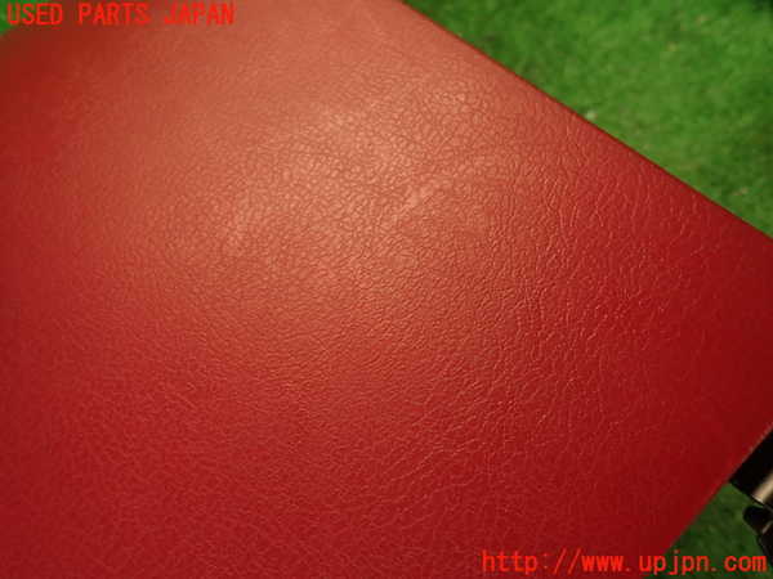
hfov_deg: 69.4
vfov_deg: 54.9
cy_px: 290
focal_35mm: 25
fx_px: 558
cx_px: 386
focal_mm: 4.5
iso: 200
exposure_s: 1/60
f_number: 2
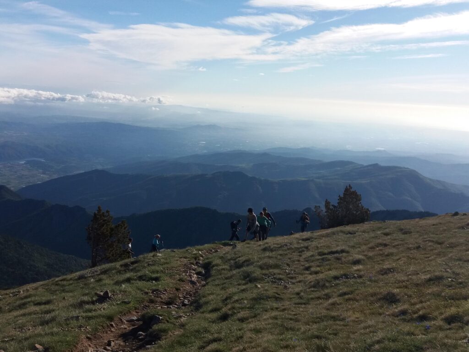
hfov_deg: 63.4
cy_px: 176
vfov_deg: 49.7
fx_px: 379
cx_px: 234
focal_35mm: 28
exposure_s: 1/2178
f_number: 1.9
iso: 64
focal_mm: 3.7
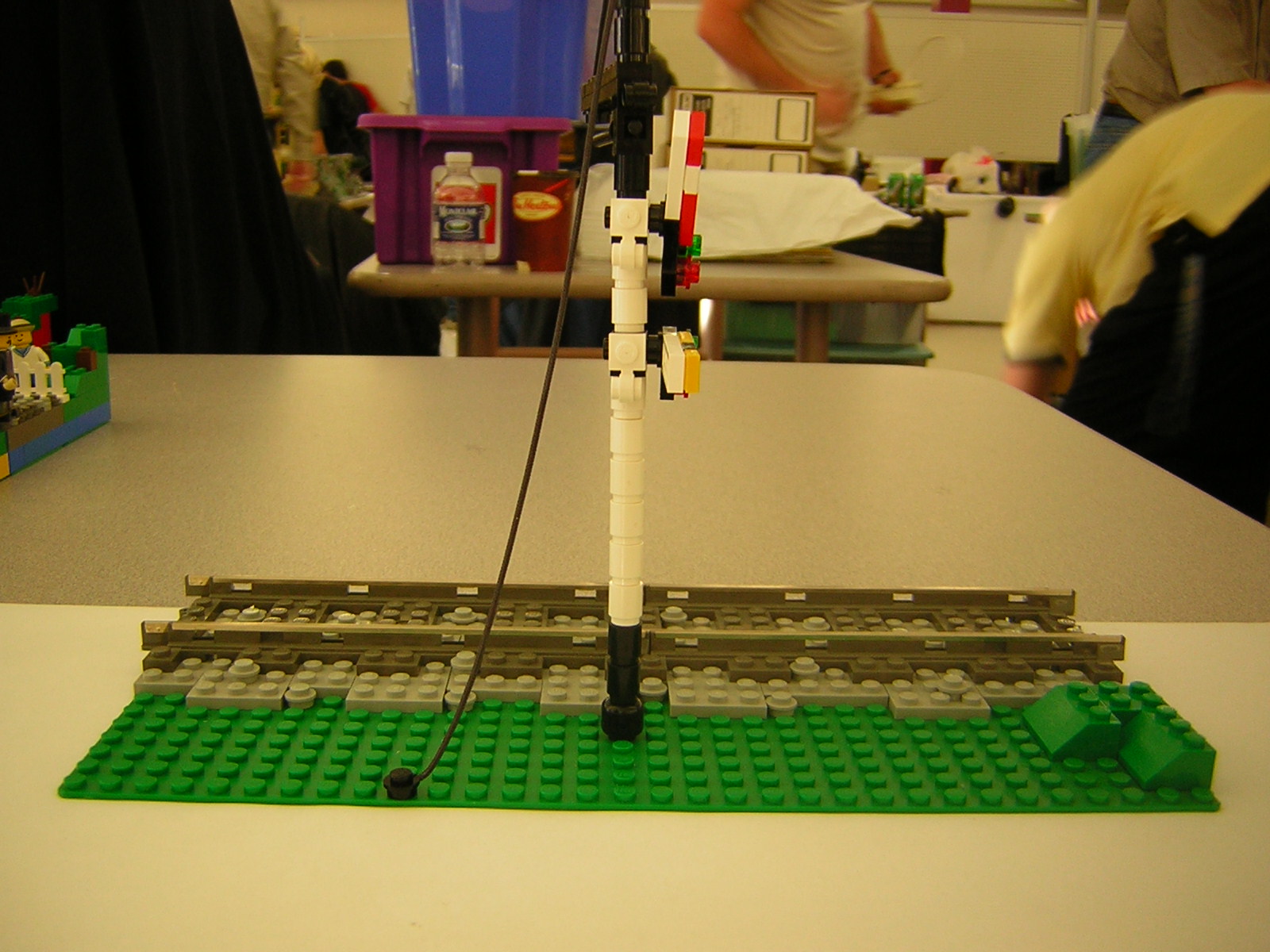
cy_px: 476
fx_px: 1321
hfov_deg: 51.4
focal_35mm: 36
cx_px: 635
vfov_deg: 39.7
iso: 50
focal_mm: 4.7
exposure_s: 1/11.8
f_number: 2.6
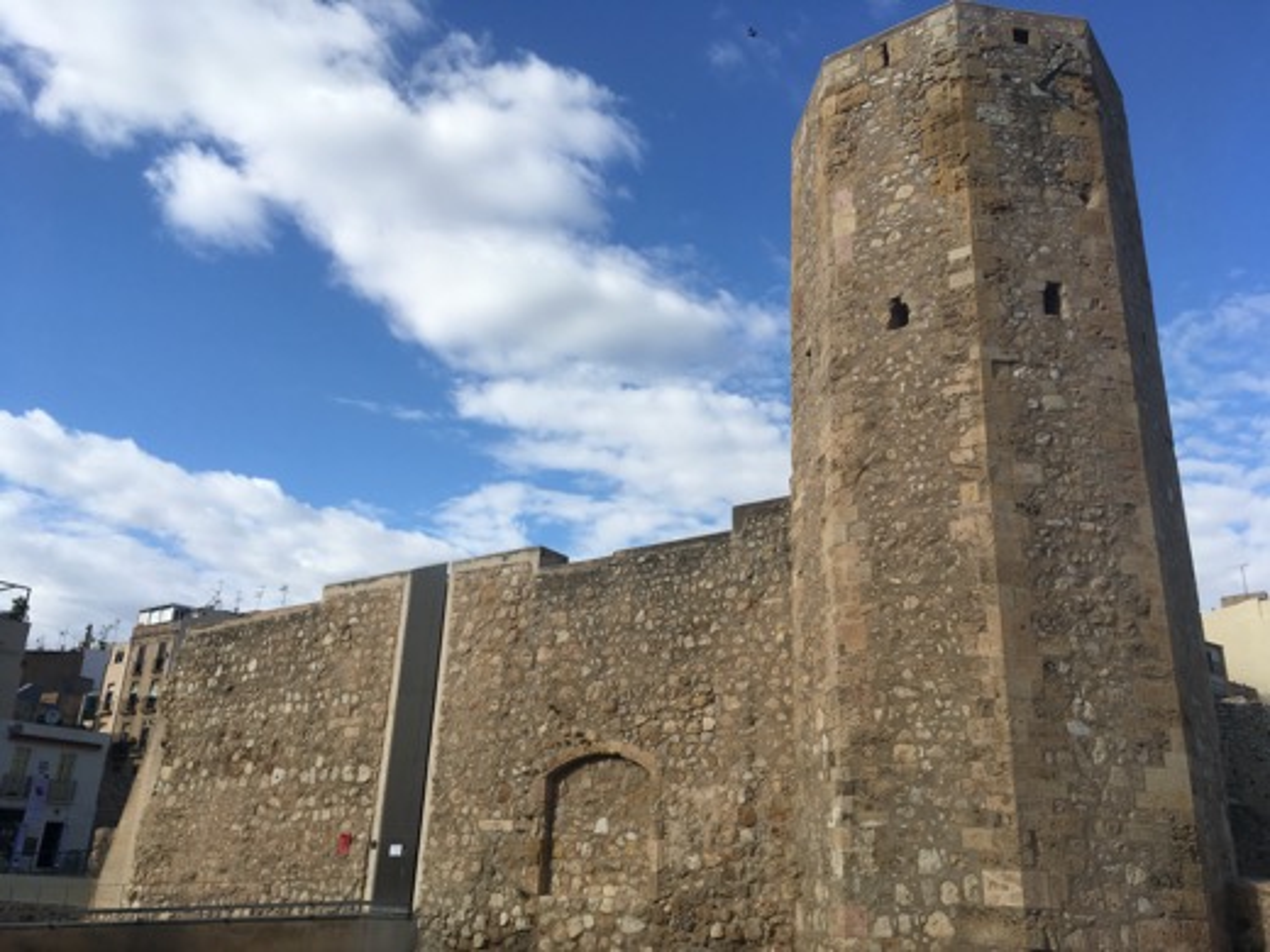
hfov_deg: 61.7
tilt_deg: +20.1
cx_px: 635
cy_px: 476
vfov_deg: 48.2
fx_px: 1064
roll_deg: -3.0
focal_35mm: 29
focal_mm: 4.15
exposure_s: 1/1748
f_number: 2.2
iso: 25
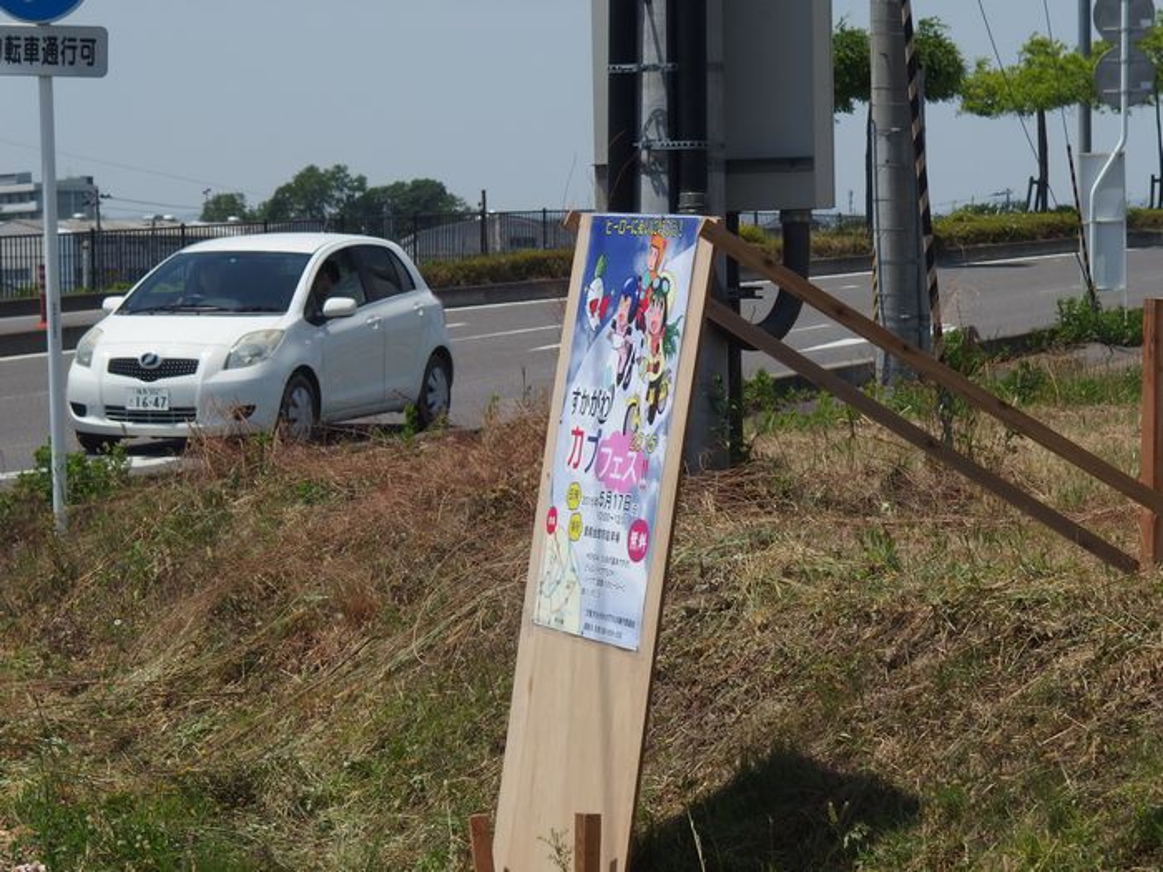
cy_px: 436
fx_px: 4368
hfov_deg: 15.2
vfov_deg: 11.4
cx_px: 582
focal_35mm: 130
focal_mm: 23.5
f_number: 5.6
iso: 100
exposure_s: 1/1000
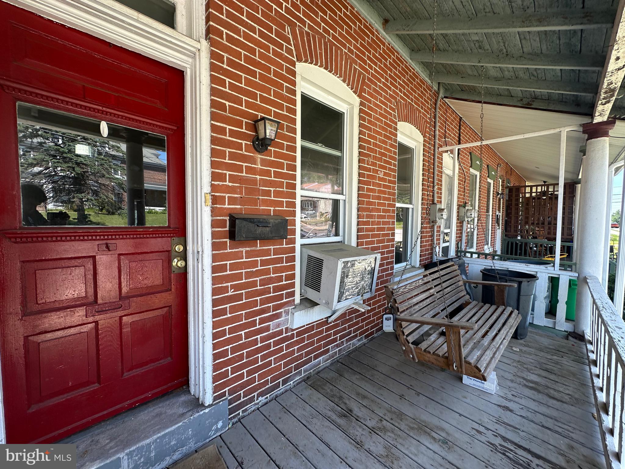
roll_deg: -0.4
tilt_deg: -1.8
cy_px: 234
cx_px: 312
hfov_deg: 102.1
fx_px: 253
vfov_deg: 85.7
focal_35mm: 14
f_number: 2.2
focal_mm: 2.22
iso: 40
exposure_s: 1/202
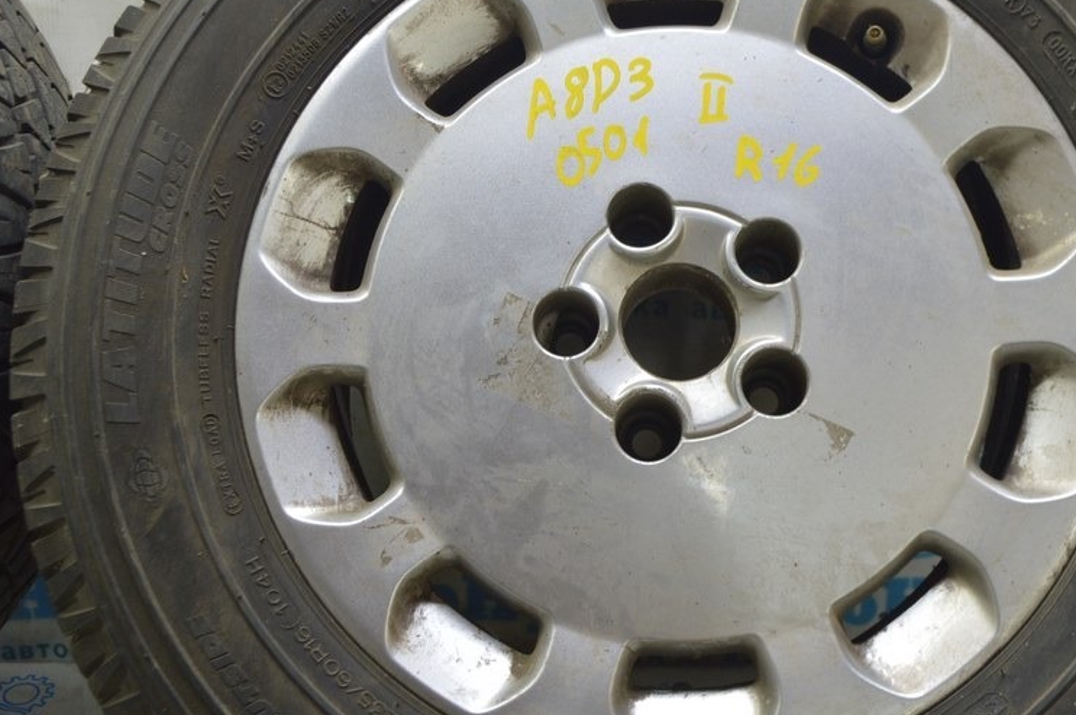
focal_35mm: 52
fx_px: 1544
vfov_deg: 26.1
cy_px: 312
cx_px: 592
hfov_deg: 38.4
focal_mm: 25
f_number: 5.6
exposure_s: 1/20
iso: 400
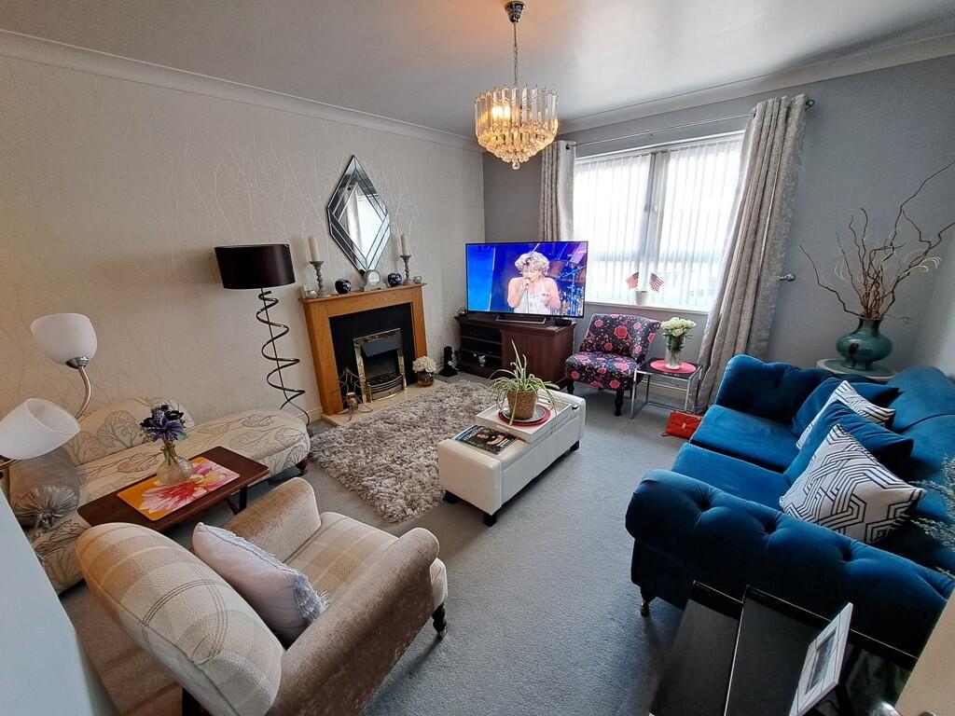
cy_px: 358
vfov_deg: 89.9
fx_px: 359
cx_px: 478
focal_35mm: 13
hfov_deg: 106.2
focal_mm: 1.74
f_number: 2.2
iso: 80
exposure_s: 1/50
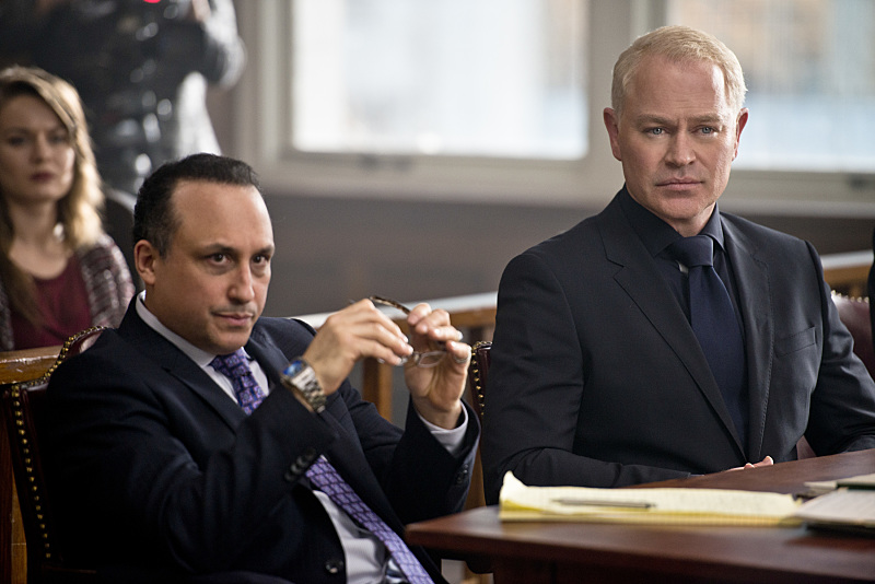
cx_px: 438
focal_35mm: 200
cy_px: 292
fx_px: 4863
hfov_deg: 10.3
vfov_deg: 6.9
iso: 1250
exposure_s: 1/125
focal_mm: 200
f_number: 2.8
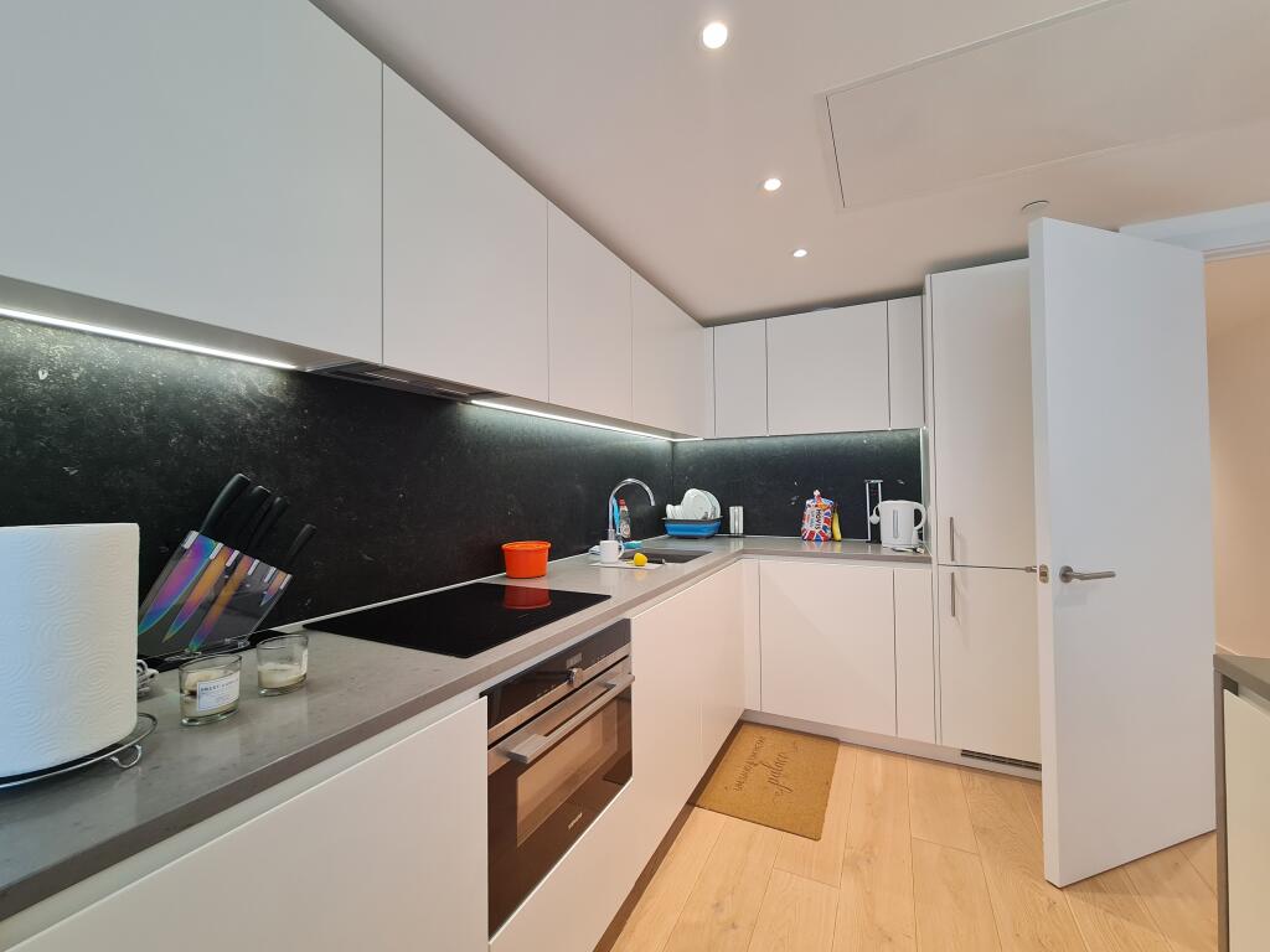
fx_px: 477
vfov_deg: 89.9
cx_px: 635
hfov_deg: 106.2
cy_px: 476
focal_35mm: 13
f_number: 2.2
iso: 160
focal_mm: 2.2
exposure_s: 1/50
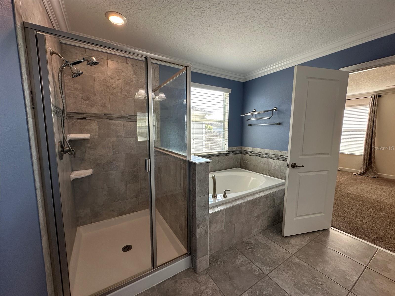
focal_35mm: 14
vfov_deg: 85.7
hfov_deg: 102.1
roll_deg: +0.0
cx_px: 198
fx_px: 160
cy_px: 148
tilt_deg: -6.2
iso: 80
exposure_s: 1/120
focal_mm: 2.22
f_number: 2.2
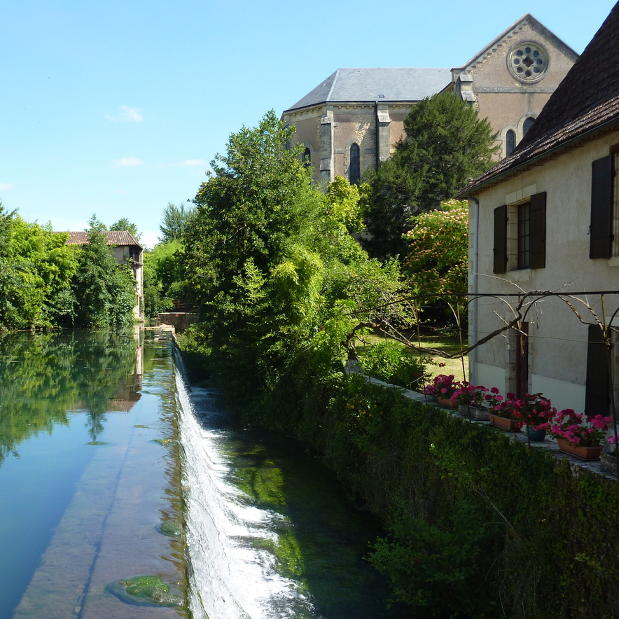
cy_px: 311
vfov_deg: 46.0
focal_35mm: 36
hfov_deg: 45.3
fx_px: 728
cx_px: 203
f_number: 4
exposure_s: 1/320
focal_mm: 5
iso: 80
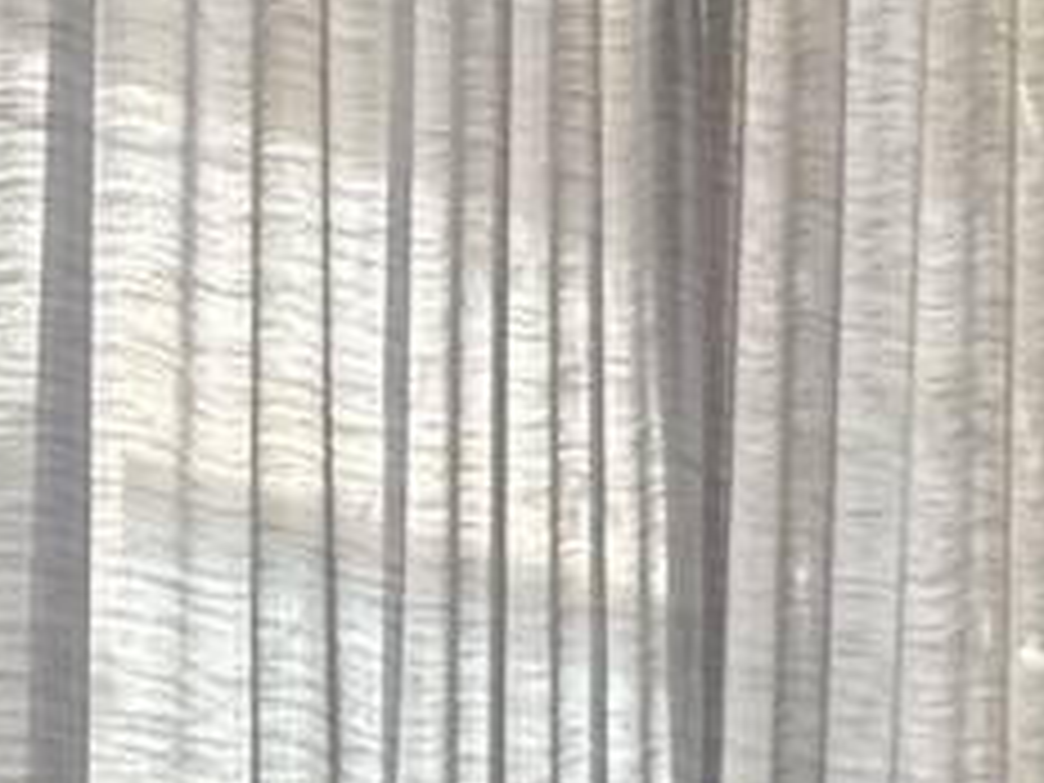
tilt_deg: +1.2
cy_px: 1548
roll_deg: +0.0
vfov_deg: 14.3
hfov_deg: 16.5
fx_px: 2624
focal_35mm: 87
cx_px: 2142
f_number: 2.2
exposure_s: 1/99
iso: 80
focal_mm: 2.22
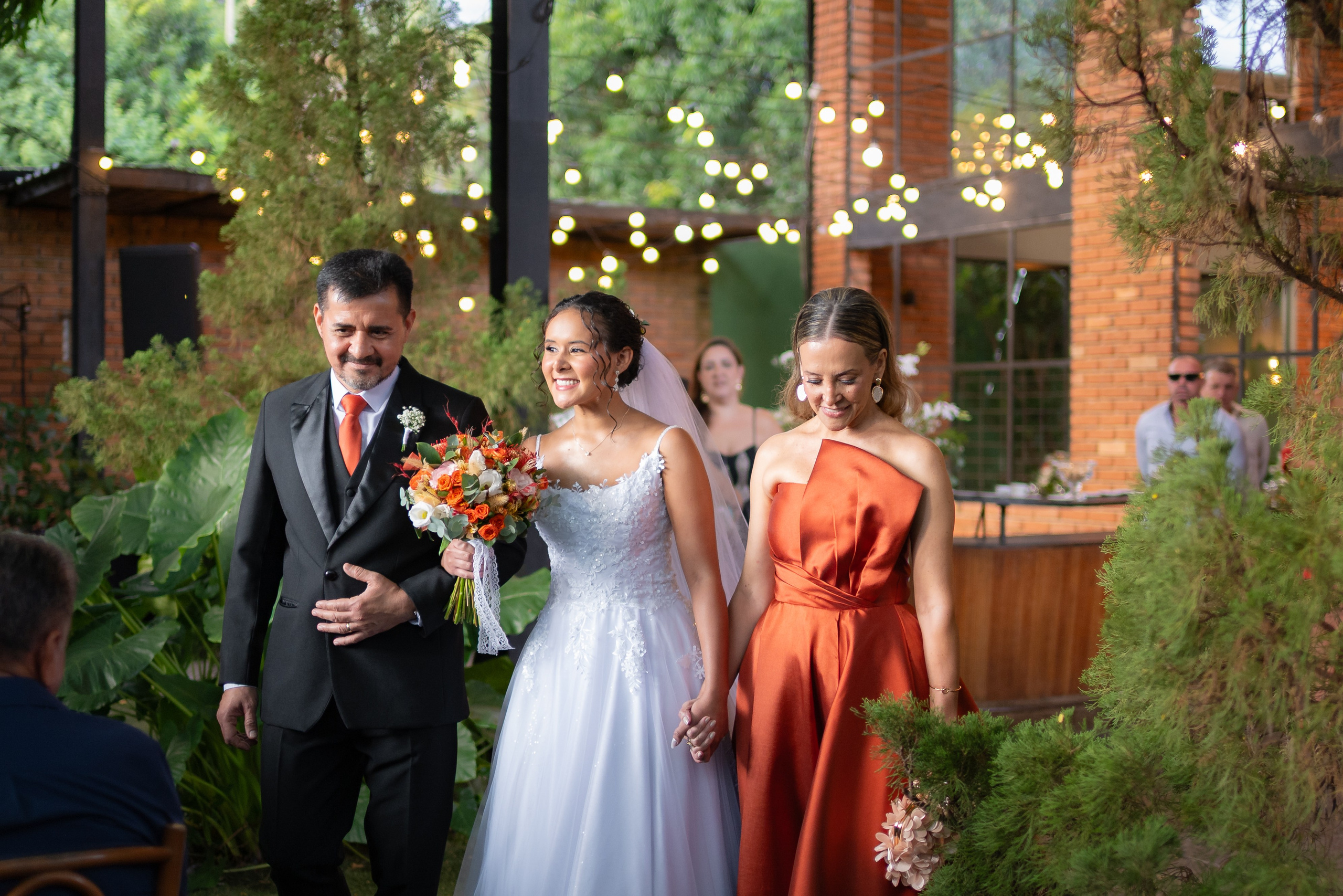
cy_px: 448
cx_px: 672
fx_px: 1940
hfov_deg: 38.2
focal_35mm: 52
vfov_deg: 26.0
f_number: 1.4
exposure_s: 1/500
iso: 640
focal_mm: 35
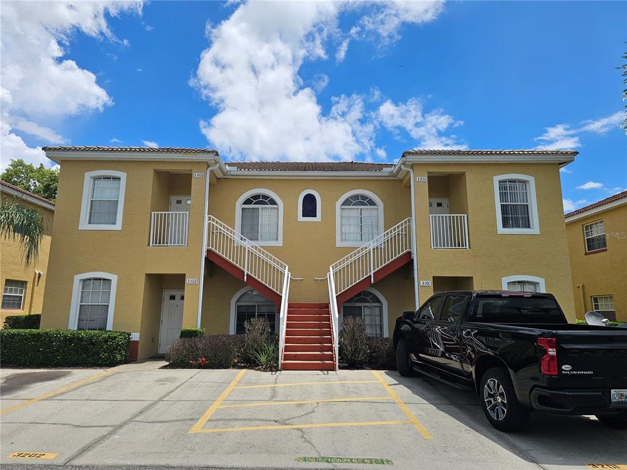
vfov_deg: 58.9
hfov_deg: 73.9
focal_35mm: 23
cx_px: 314
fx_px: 417
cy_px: 235
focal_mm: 6.3
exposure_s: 1/1272
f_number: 1.7
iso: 10
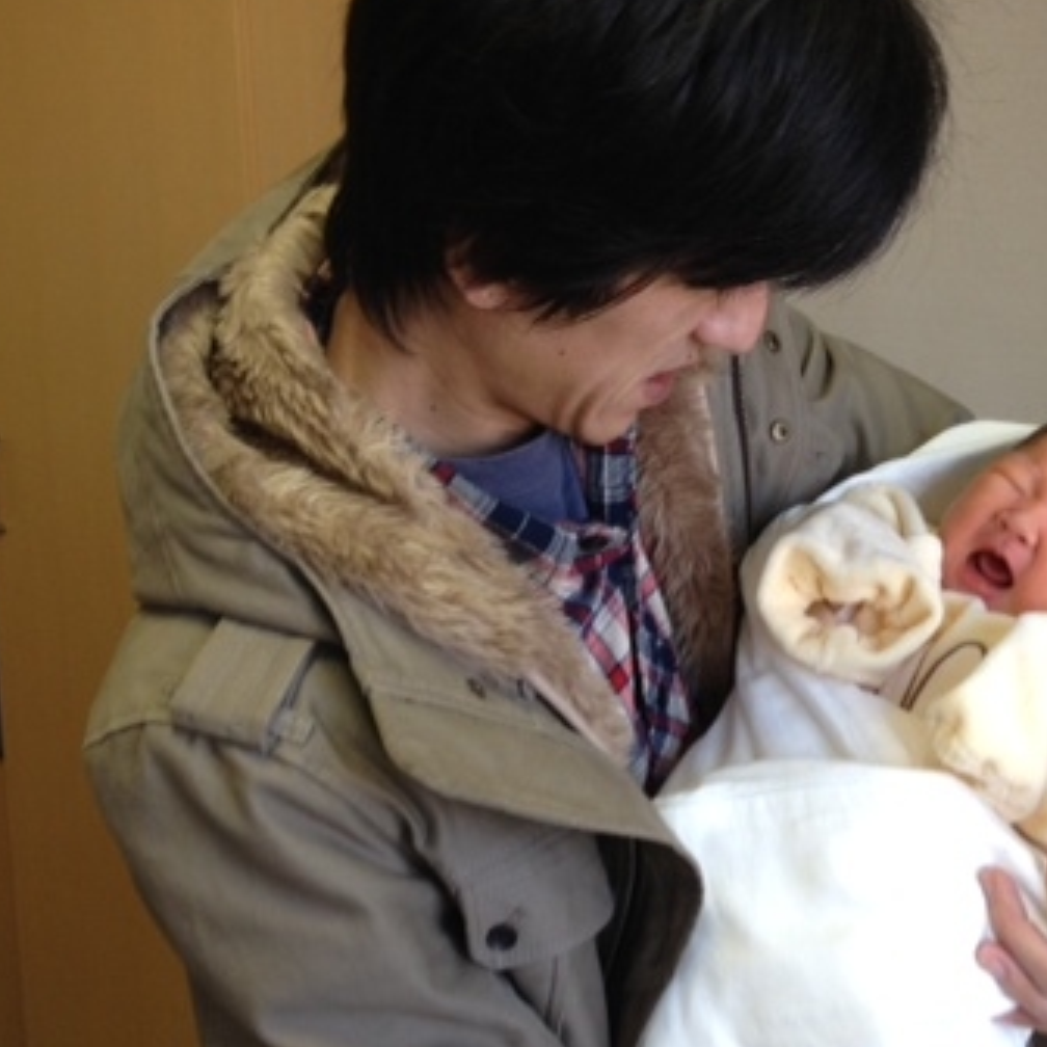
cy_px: 452
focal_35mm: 59
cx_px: 605
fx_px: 2019
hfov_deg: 29.0
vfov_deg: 29.0
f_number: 2.4
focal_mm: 4.28
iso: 80
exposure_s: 1/60
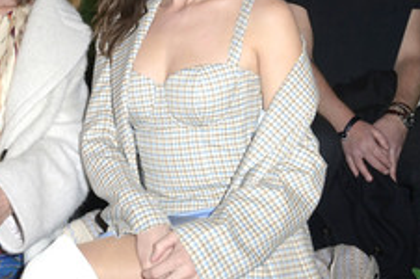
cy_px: 67
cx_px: 94
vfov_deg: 19.8
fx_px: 792
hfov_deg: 29.1
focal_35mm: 68
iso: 640
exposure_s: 1/80
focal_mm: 34
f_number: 5.6
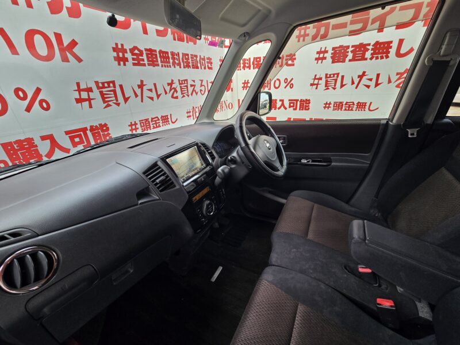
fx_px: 173
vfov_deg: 89.9
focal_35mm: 13
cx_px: 230
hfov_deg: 106.2
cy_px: 172
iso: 50
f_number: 2.2
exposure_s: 1/174
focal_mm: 2.2
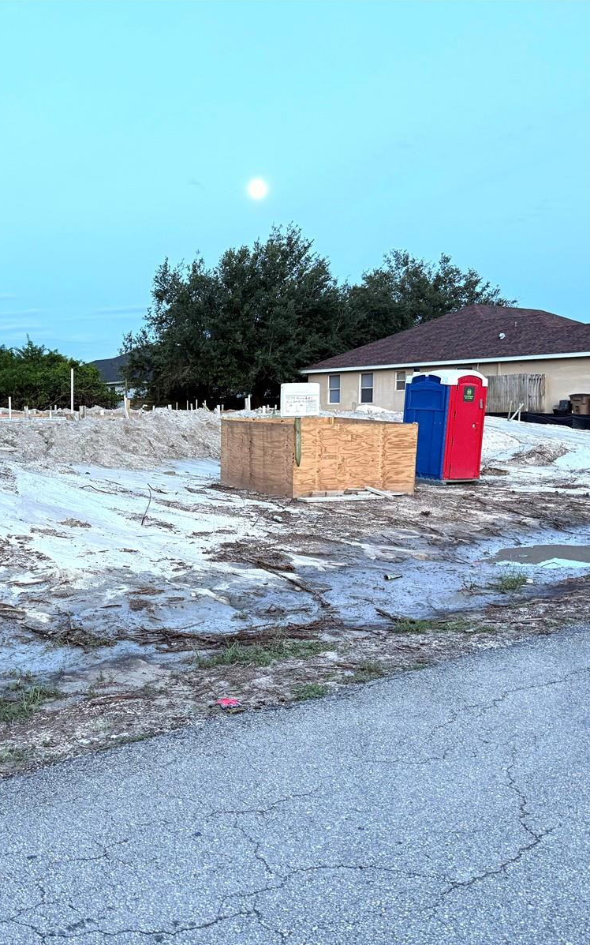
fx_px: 875
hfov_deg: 36.5
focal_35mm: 34
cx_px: 155
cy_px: 472
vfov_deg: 56.7
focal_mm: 6.76
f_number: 1.78
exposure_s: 1/69
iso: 200
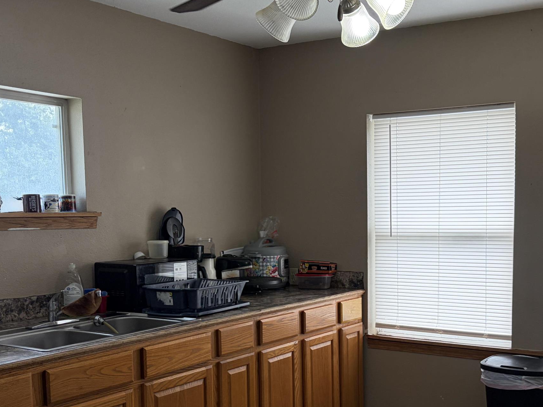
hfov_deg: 40.2
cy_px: 283
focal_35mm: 47
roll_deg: +1.1
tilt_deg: -3.4
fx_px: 737
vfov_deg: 30.6
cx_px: 330
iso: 64
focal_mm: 5.96
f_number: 1.6
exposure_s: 1/121
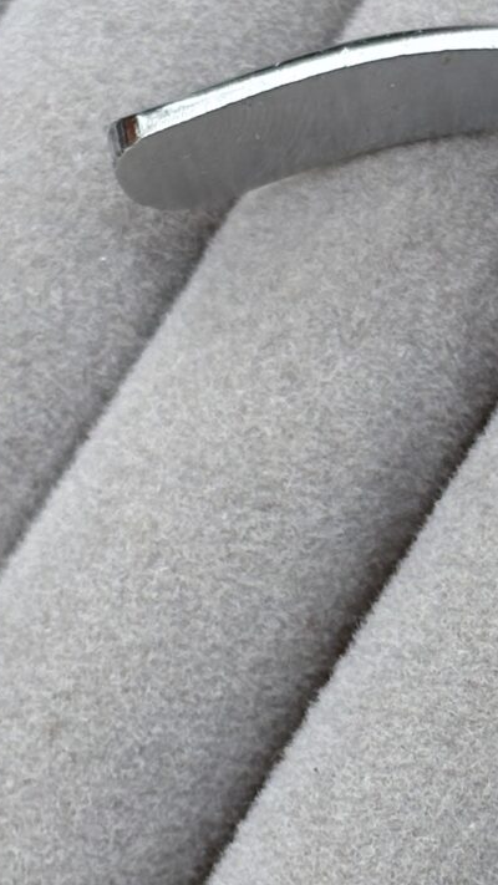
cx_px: 401
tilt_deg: -72.0
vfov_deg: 10.5
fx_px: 4788
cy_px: 647
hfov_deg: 5.9
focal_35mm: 204
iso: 32
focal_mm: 5.96
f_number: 1.6
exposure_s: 1/1626
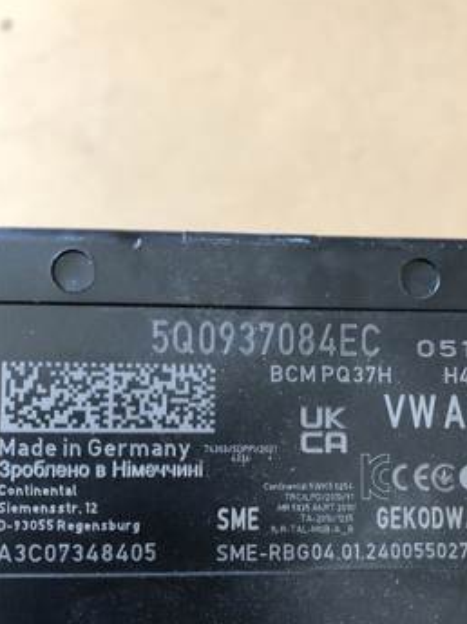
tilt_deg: -80.0
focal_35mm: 39
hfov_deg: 36.6
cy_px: 396
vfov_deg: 47.4
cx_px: 289
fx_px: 703
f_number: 1.8
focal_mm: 4
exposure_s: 1/15
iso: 64
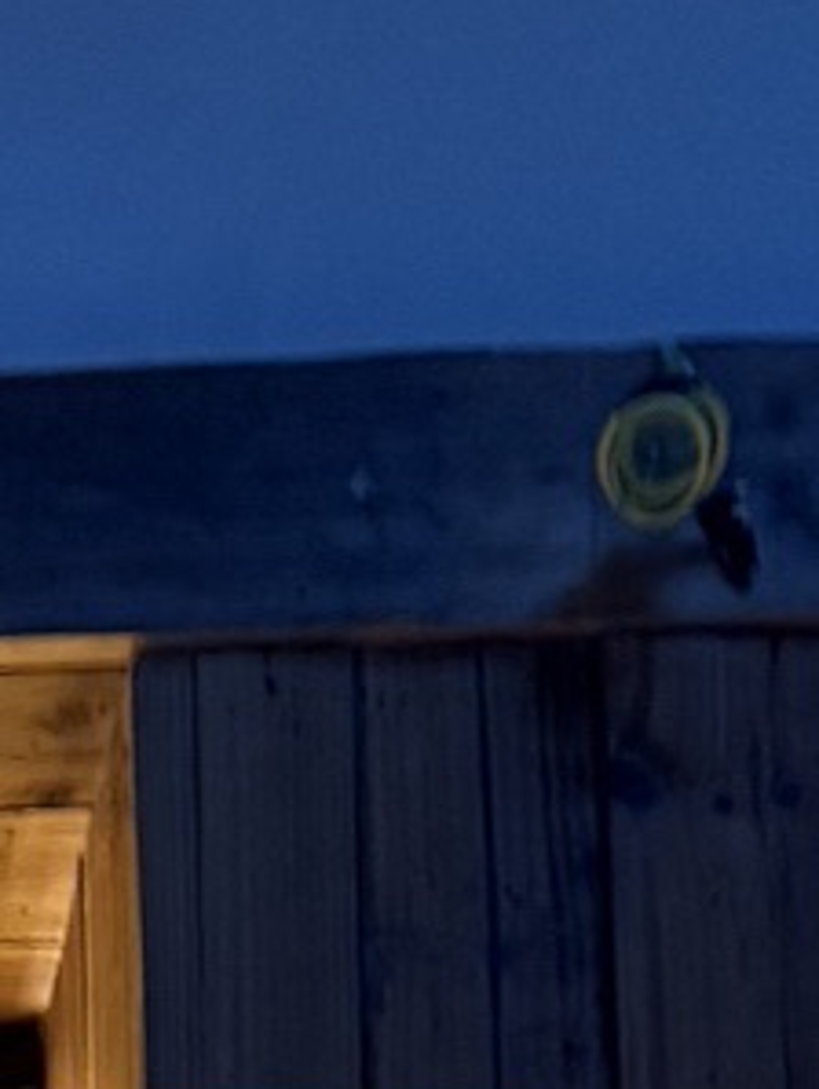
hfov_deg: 8.7
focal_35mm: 161
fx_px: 5072
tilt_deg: +5.0
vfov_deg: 9.4
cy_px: 3377
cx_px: -856
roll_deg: -0.5
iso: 320
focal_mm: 6.76
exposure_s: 1/50
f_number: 1.78
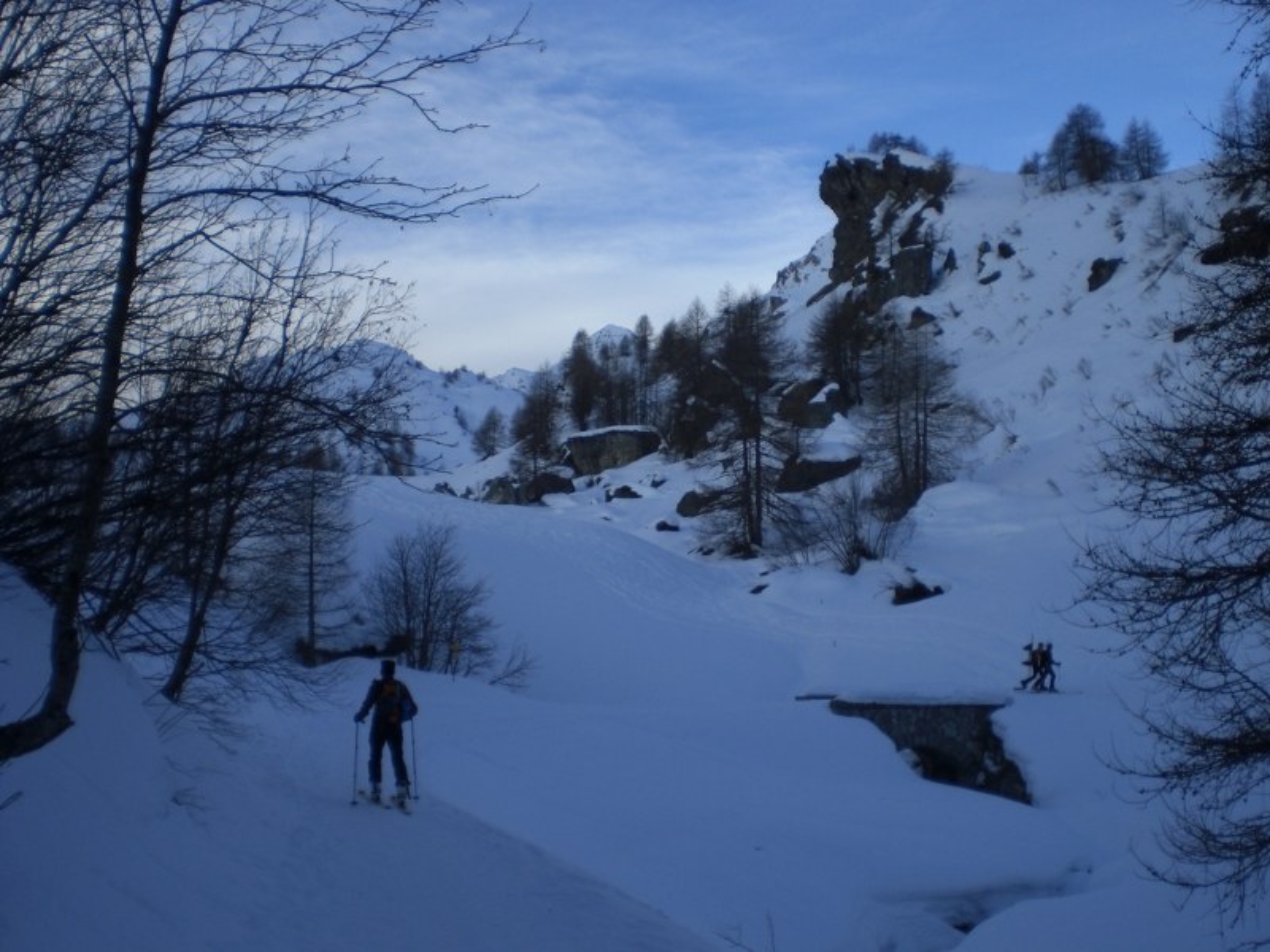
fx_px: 1394
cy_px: 476
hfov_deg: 49.0
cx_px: 635
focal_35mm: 38
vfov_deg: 37.7
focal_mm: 6.3
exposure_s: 1/320
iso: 50
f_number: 3.1
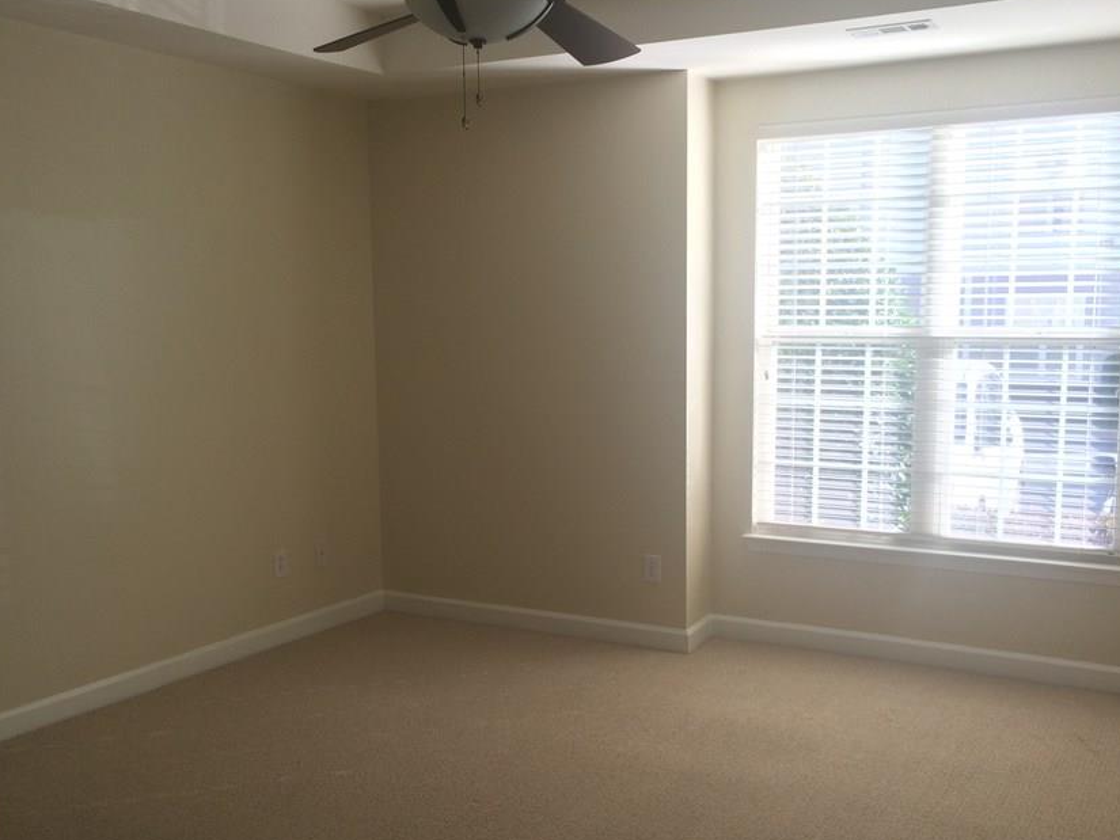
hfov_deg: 51.3
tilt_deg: -6.6
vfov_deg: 39.6
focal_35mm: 36
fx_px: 1165
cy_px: 468
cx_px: 618
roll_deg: +0.9
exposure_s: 1/120
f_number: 2.2
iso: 40
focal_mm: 4.15
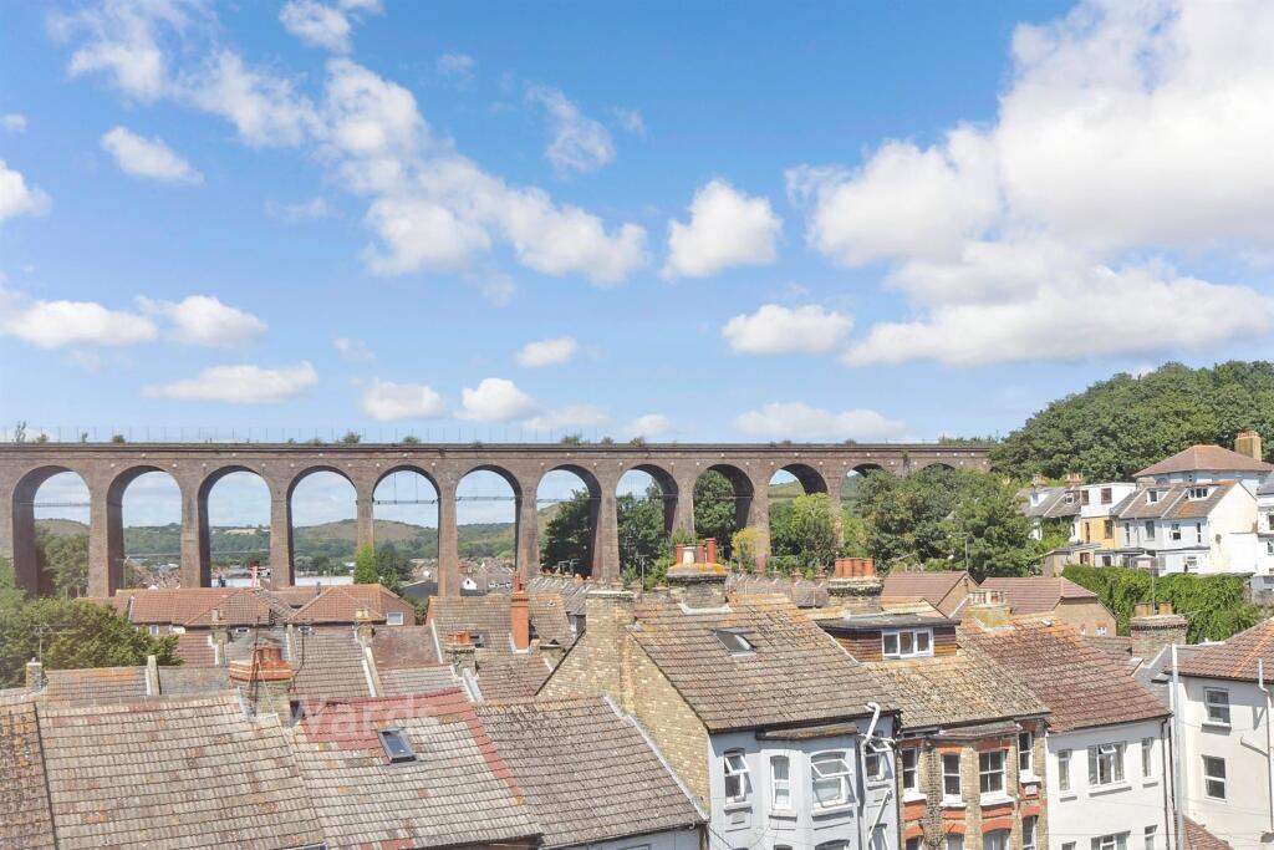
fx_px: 1062
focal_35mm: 30
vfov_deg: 43.6
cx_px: 637
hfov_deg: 61.9
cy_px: 425
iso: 160
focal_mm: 20
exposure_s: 1/500
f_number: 6.3
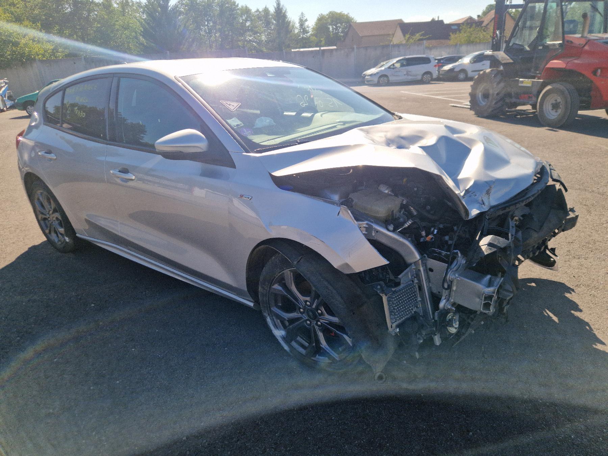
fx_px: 404
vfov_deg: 58.9
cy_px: 228
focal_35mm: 23
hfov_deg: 73.9
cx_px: 304
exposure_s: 1/1429
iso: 50
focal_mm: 5.4
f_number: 1.8
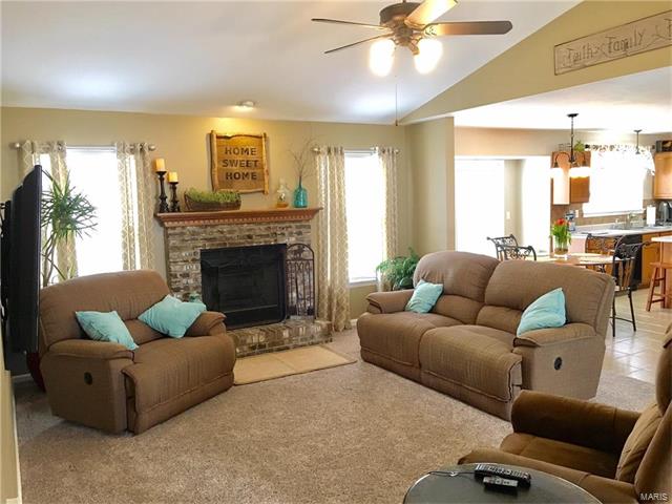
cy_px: 252
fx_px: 563
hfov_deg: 61.7
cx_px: 336
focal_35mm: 29
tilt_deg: -6.1
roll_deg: +2.3
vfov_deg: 48.2
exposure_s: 1/30
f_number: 2.2
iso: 125
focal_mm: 4.15
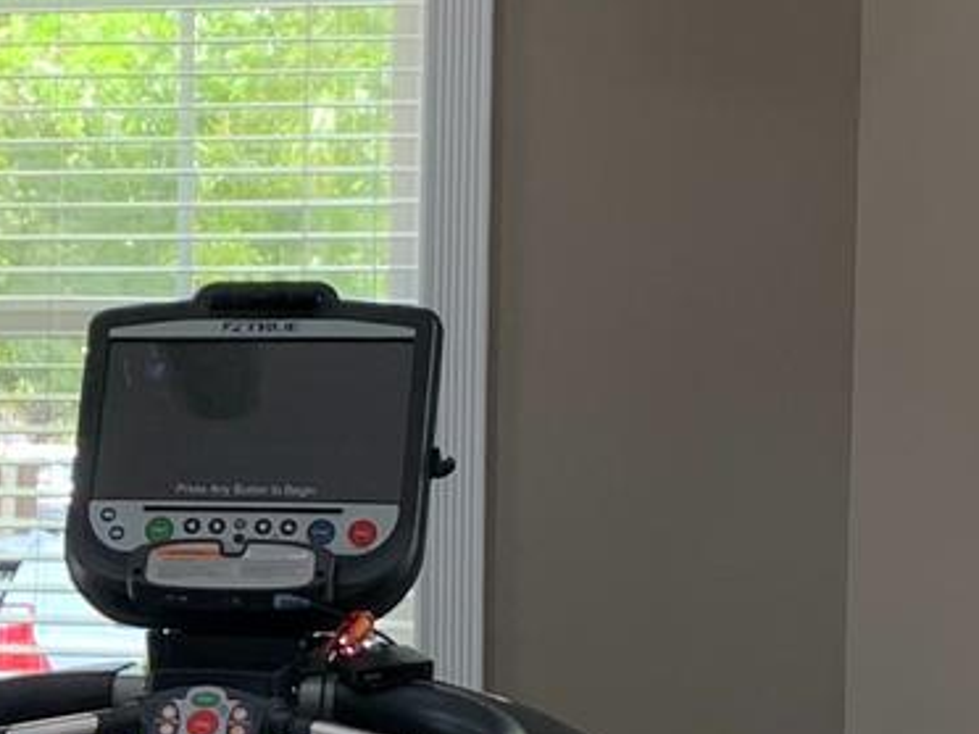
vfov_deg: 10.3
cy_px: 687
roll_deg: -0.6
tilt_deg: -4.1
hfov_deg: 13.5
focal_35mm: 143
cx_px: -150
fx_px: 4044
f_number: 1.8
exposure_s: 1/121
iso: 50
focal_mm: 4.25
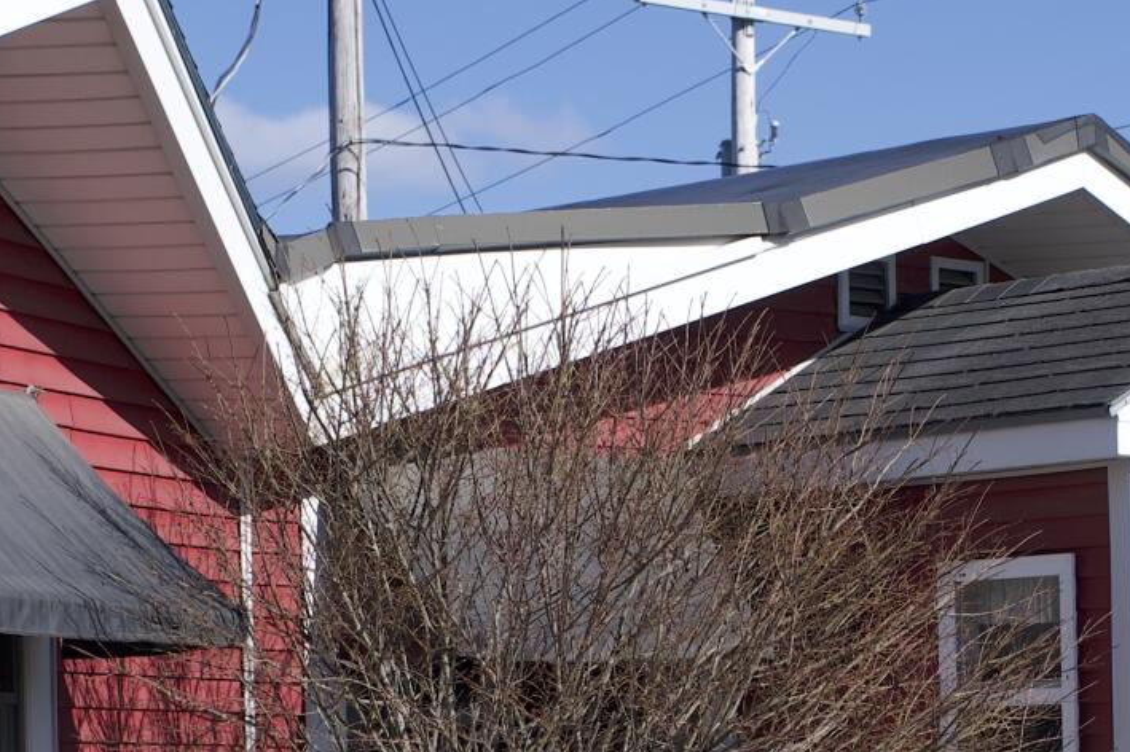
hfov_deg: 13.8
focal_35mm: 148
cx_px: 897
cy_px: 991
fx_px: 4643
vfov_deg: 9.1
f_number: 5
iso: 125
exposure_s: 1/1600
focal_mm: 35
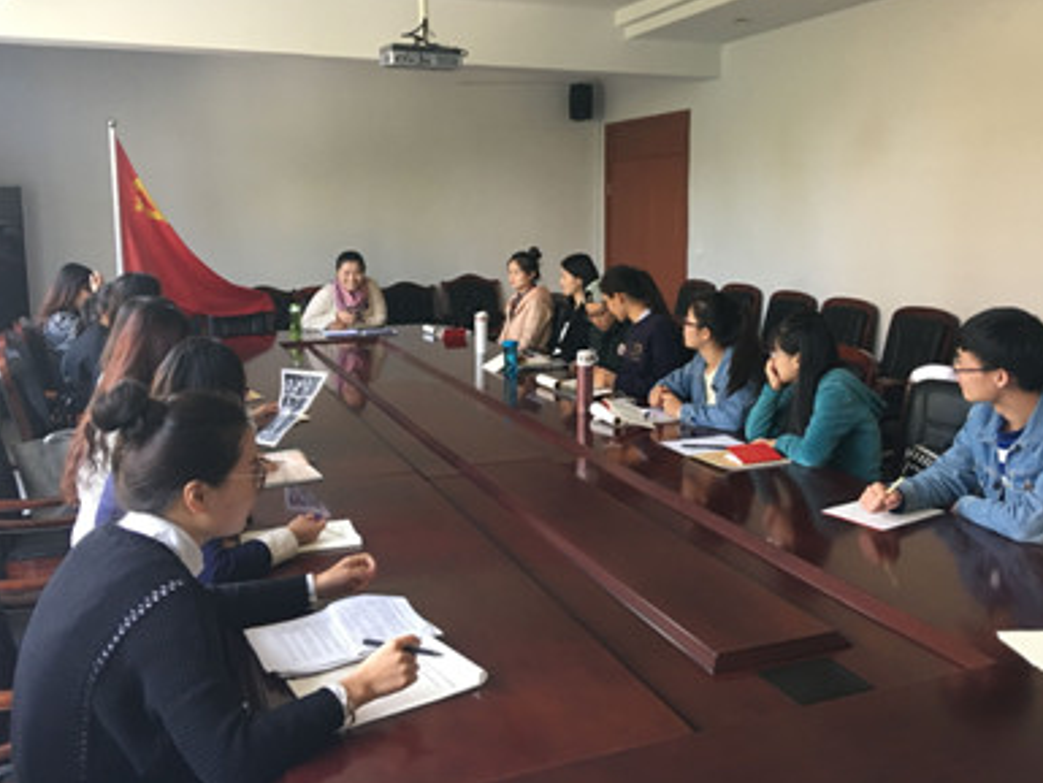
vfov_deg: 44.1
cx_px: 554
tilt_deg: -7.8
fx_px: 964
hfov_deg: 56.8
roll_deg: -0.6
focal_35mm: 32
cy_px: 356
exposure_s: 1/17
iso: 80
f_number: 2.2
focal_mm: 4.15
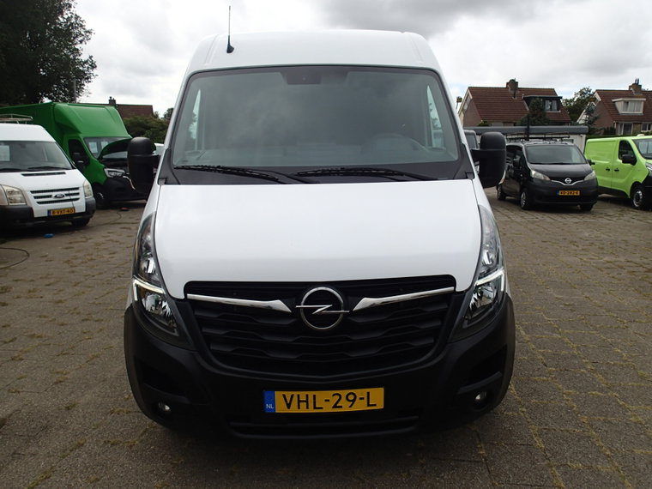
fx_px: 471
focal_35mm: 25
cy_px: 244
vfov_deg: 54.9
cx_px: 326
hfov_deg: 69.4
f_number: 8
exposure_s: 1/160
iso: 100
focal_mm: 4.5
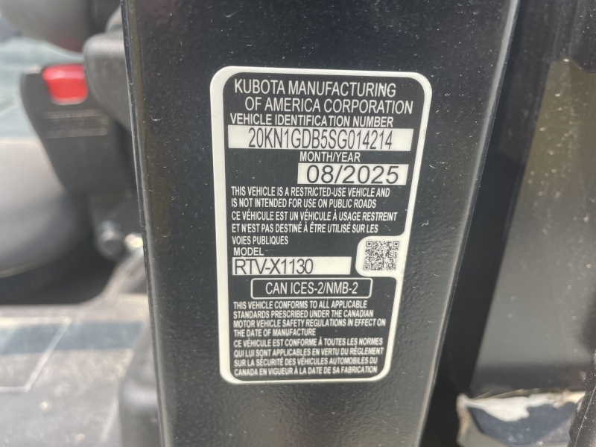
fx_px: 448
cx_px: 298
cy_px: 224
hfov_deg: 67.3
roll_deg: -4.2
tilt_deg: -22.8
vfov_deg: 53.1
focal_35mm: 26
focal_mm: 4.2
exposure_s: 1/458
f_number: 1.6
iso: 32
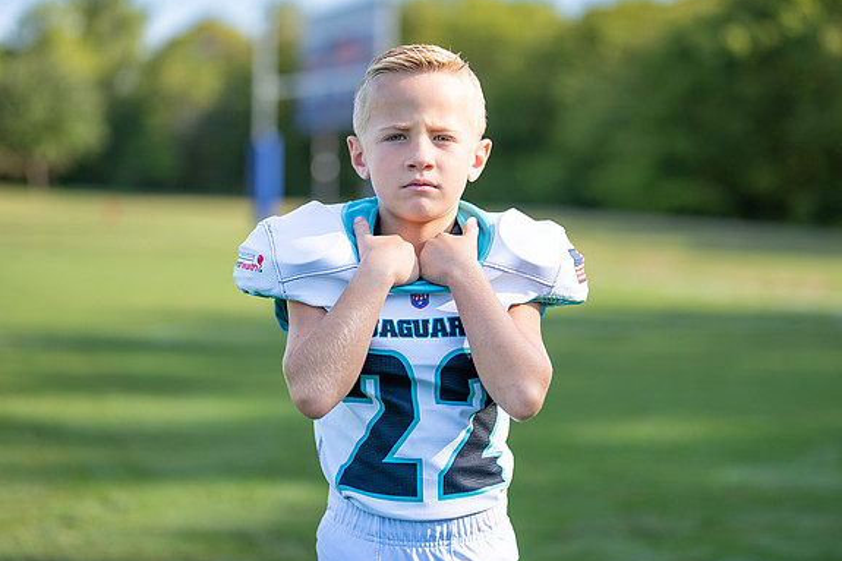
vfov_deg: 20.6
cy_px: 248
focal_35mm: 66
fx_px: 1543
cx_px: 421
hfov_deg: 30.5
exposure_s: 1/3200
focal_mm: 50
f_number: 1.2
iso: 100
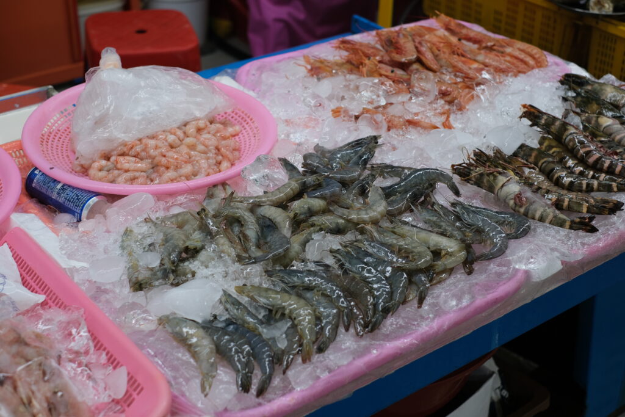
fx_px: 920
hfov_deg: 37.5
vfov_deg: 25.5
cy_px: 208
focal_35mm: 53
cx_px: 312
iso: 320
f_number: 2.8
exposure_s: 1/300
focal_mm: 35
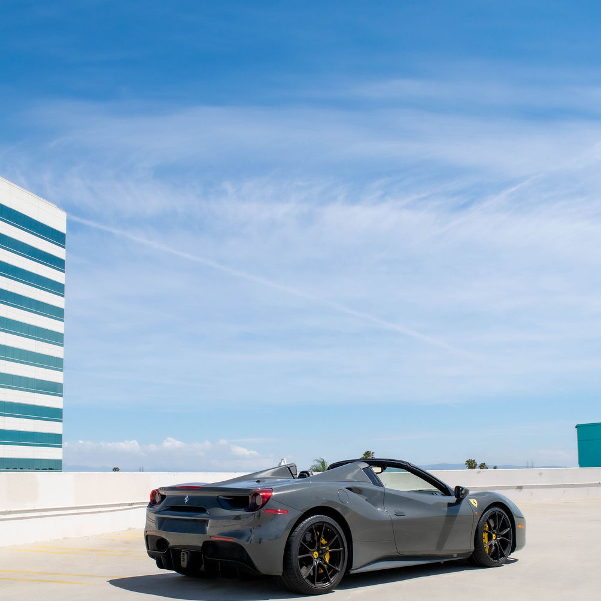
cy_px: 403
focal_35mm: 39
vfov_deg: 42.2
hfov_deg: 42.8
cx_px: 297
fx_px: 766
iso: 400
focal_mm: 20
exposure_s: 1/2000
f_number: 8
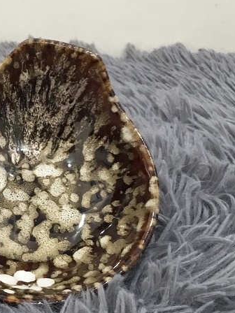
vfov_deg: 23.5
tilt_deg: -22.5
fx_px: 751
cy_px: 109
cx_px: 3
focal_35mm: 83
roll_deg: +1.0
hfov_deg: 17.4
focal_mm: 3.3
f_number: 2.4
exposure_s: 1/33
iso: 80
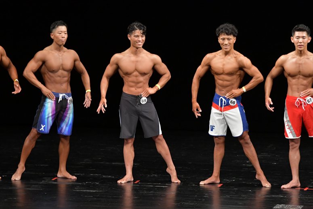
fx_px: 2216
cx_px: 156
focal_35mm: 255
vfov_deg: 5.4
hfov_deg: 8.1
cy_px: 104
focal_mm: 170
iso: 3200
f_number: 5.6
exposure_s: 1/400
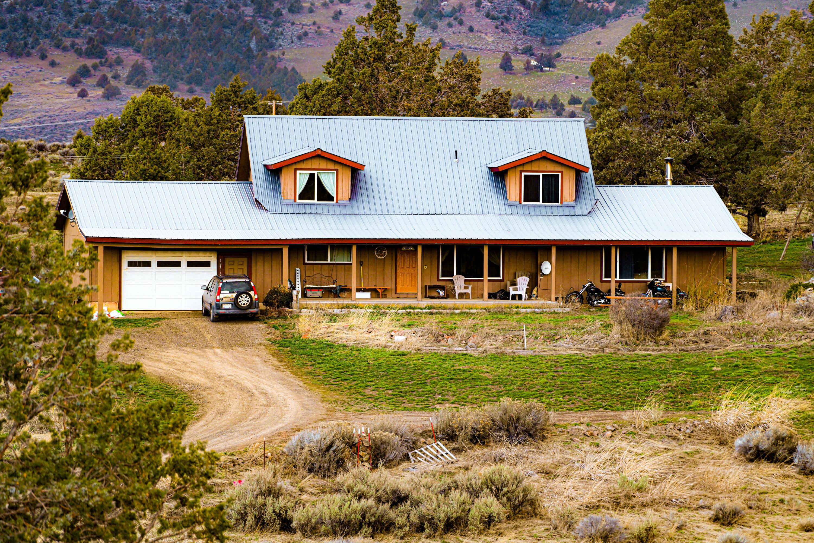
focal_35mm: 240
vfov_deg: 5.7
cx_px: 407
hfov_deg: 8.6
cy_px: 272
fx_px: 5426
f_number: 5.6
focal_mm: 240
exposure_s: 1/250
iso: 1000
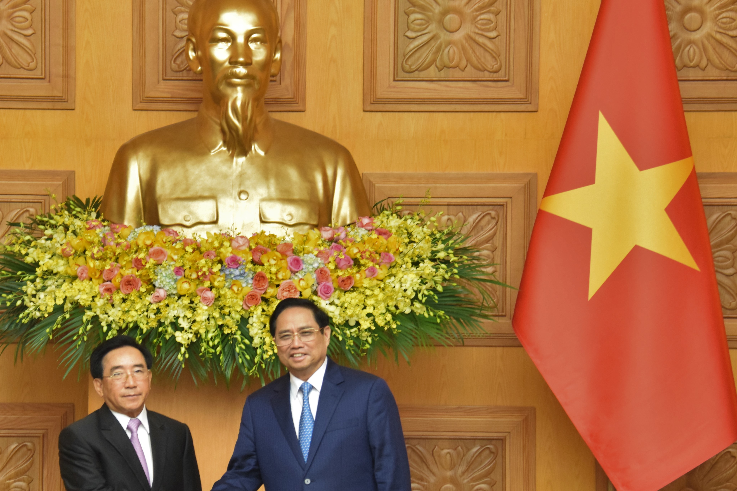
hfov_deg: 7.5
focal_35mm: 274
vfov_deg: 5.0
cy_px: 307
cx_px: 221
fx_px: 5603
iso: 1600
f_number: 5.6
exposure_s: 1/80
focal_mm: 125
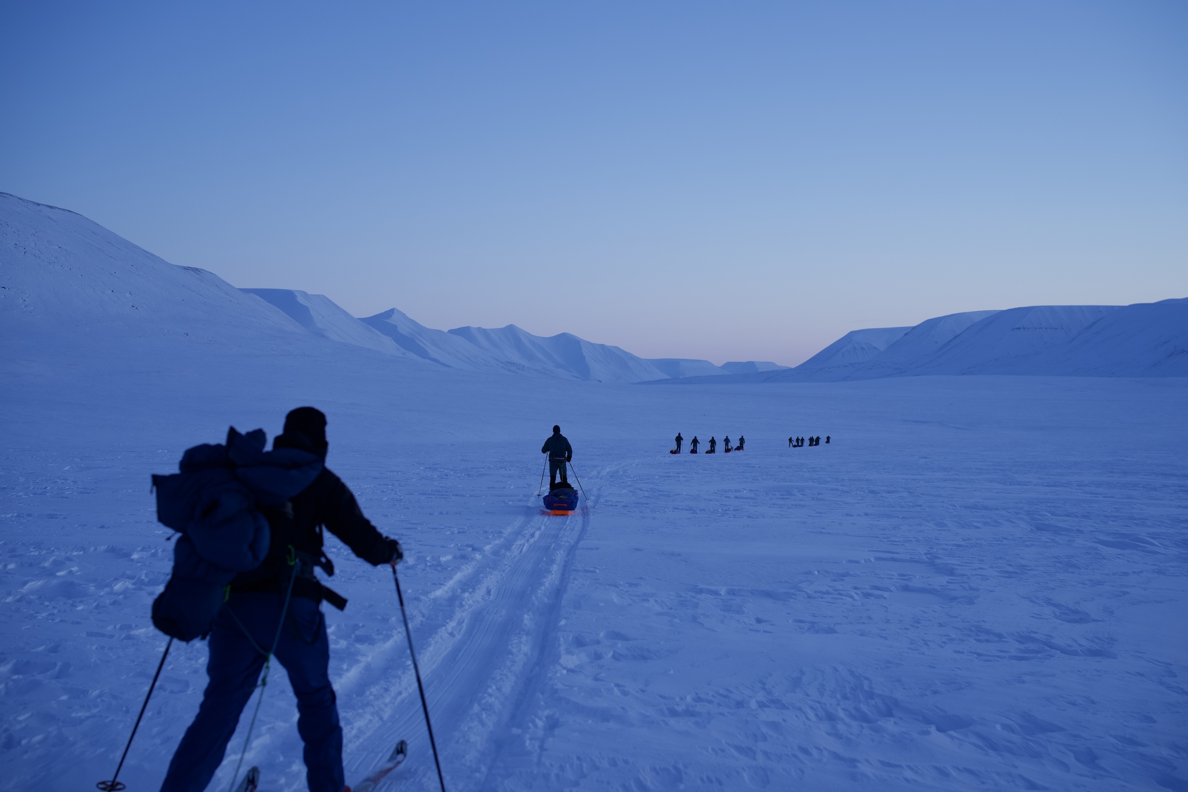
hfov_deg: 39.6
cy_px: 396
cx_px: 594
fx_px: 1650
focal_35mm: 50
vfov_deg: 27.0
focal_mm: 50
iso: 500
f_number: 2.8
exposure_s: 1/800
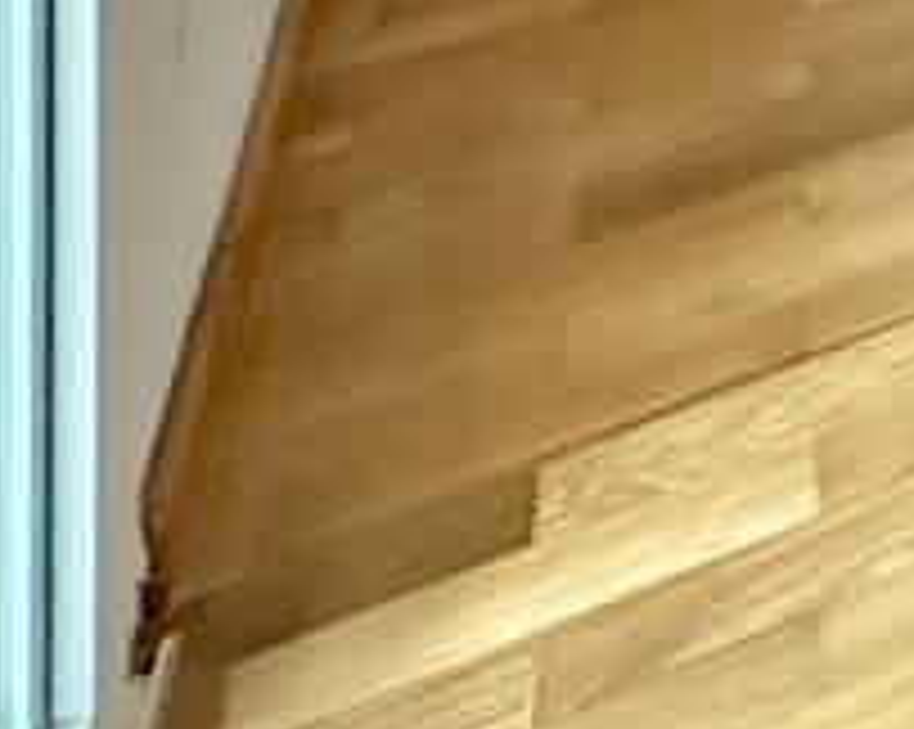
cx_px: 3161
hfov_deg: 9.7
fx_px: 2621
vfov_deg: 10.2
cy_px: -1611
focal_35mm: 97
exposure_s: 1/151
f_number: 2.2
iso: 40
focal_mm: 2.22
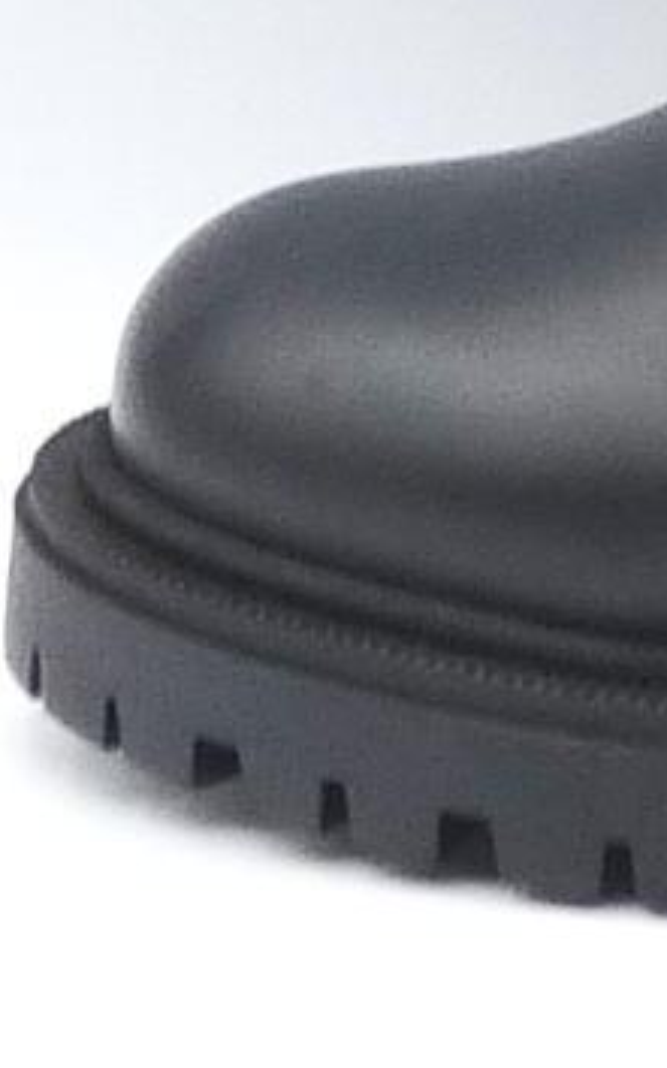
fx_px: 6695
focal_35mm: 230
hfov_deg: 5.5
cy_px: -293
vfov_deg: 9.0
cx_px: 1536
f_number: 4
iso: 100
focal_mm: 4.8
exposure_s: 1/160
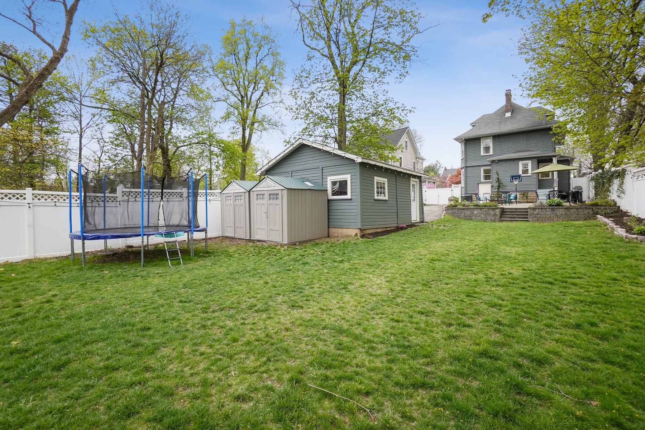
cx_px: 322
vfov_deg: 77.3
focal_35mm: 15
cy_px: 215
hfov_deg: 100.4
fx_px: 269
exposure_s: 1/80
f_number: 9
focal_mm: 10
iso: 640
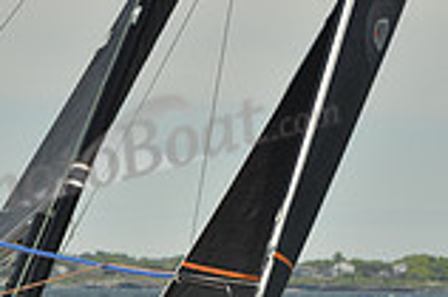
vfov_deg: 3.2
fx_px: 5296
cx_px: -204
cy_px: 341
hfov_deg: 4.8
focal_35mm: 426
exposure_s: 1/1600
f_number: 8
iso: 280
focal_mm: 116
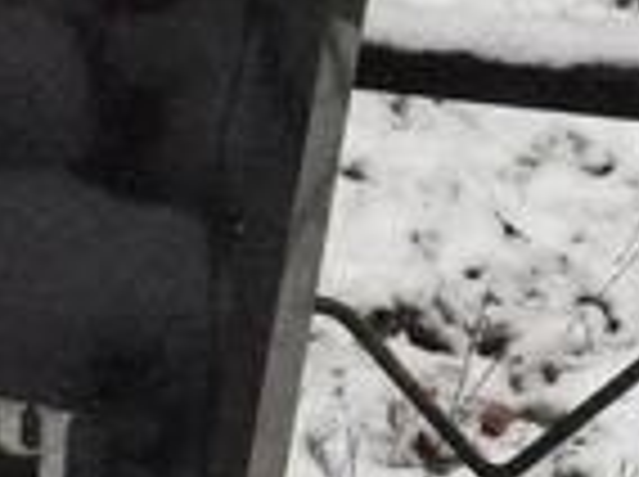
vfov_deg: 5.0
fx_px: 5400
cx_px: -369
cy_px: 585
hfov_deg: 6.7
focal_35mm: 293
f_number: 2.6
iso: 800
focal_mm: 5.99
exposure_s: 1/60
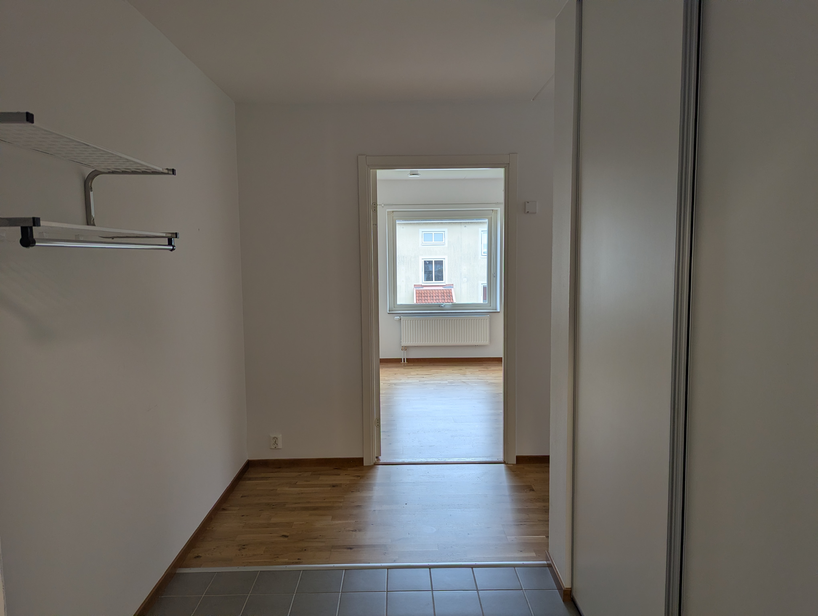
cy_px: 308
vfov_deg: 56.9
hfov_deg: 71.5
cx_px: 409
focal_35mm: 24
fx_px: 568
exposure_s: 1/100
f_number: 1.85
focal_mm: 6.81
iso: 62
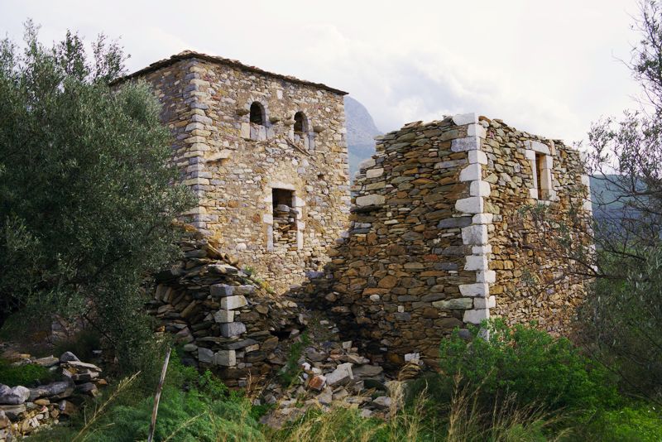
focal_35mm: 37
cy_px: 221
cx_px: 331
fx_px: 681
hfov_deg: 51.9
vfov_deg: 36.0
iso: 200
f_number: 8
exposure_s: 1/400
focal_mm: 37
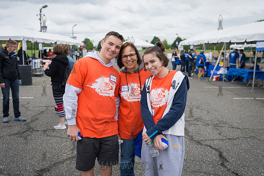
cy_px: 88
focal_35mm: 35
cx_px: 132
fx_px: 257
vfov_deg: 37.9
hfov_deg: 54.4
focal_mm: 35
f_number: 3.5
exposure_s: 1/1250
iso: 200
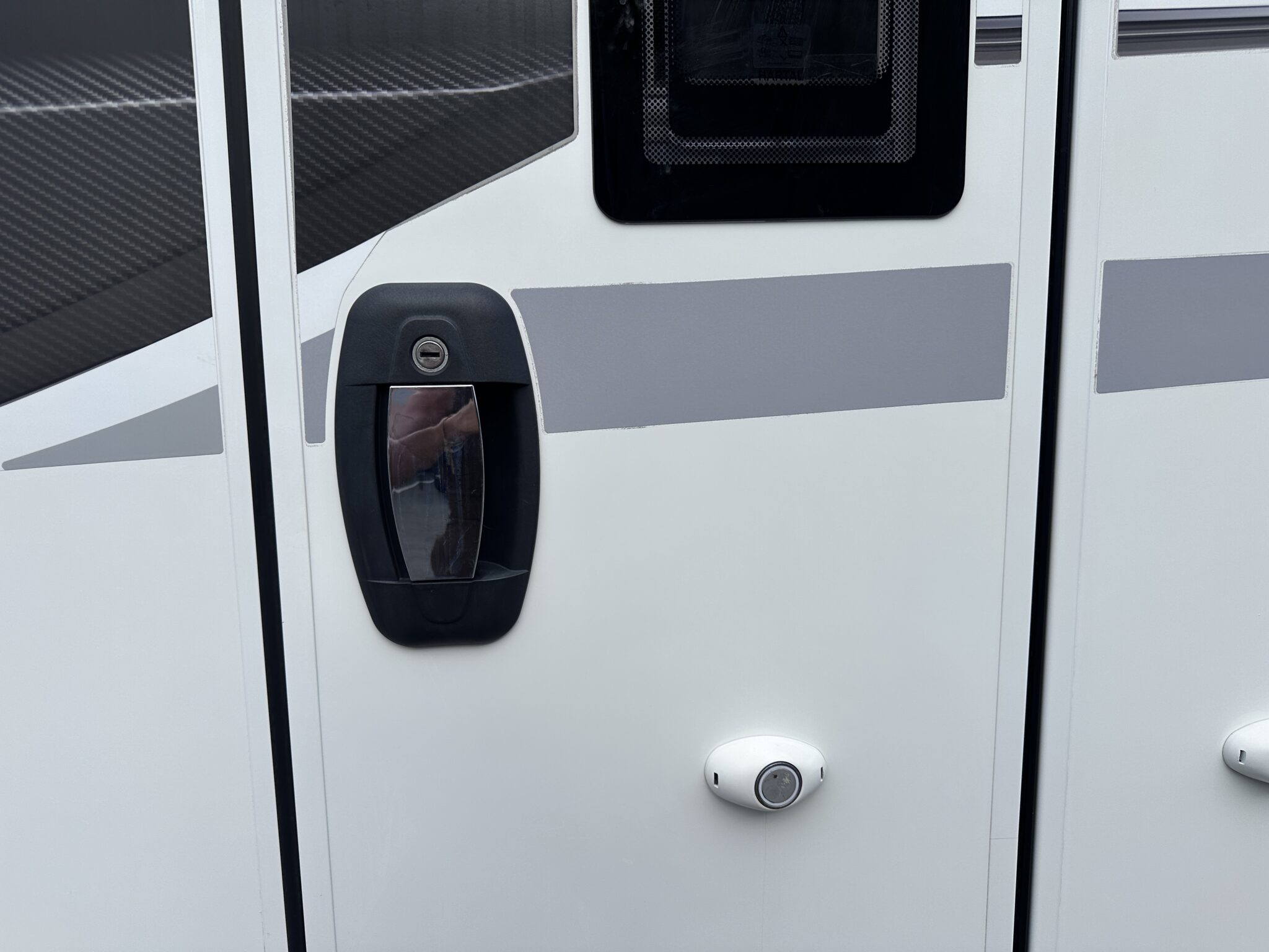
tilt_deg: -8.6
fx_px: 880
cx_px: 634
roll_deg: +0.4
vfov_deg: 56.8
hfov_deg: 71.6
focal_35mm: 24
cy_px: 476
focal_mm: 6.86
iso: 80
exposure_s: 1/3247
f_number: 1.78
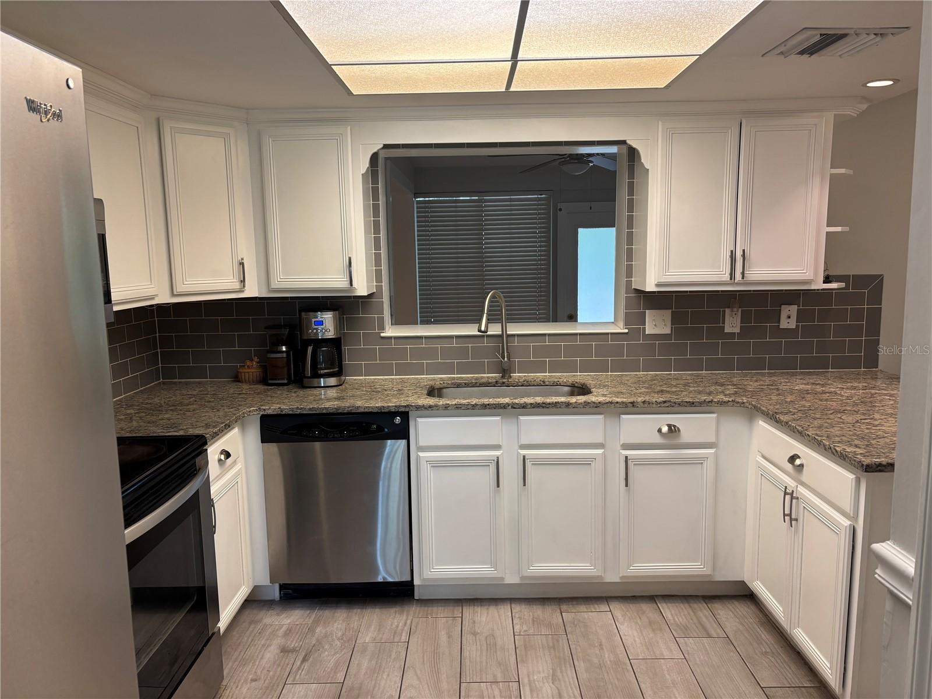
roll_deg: +1.0
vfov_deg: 53.1
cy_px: 350
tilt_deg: -8.8
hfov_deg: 67.3
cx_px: 466
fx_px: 700
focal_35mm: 26
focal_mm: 5.96
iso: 125
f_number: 1.6
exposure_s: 1/60
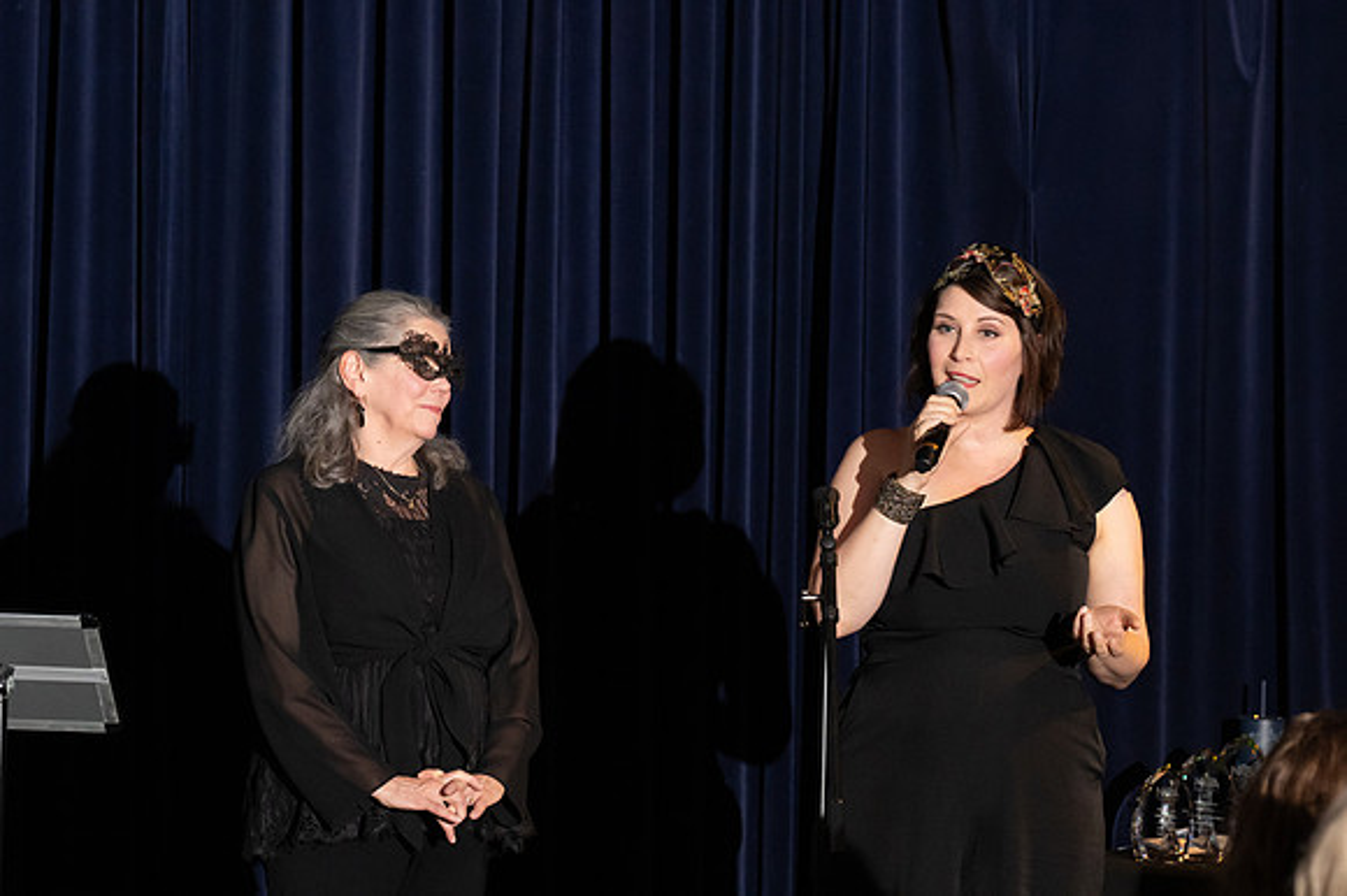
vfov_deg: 8.6
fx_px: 5983
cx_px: 674
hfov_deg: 12.8
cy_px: 448
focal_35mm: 160
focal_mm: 107
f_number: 5
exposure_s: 1/200
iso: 2500
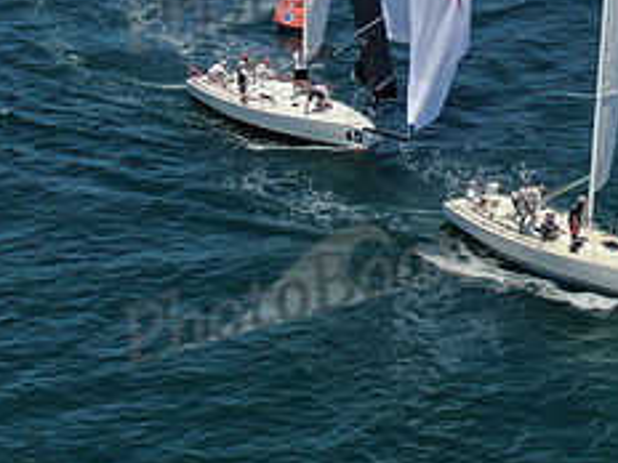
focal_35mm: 120
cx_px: 701
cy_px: 89
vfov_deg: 12.3
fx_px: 2142
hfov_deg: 15.9
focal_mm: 8.6
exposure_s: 1/1250
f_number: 3.8
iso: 100
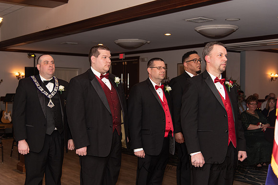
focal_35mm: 48
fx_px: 371
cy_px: 92
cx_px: 139
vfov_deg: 28.1
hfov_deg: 41.1
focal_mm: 48
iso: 800
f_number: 4
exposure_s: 1/200
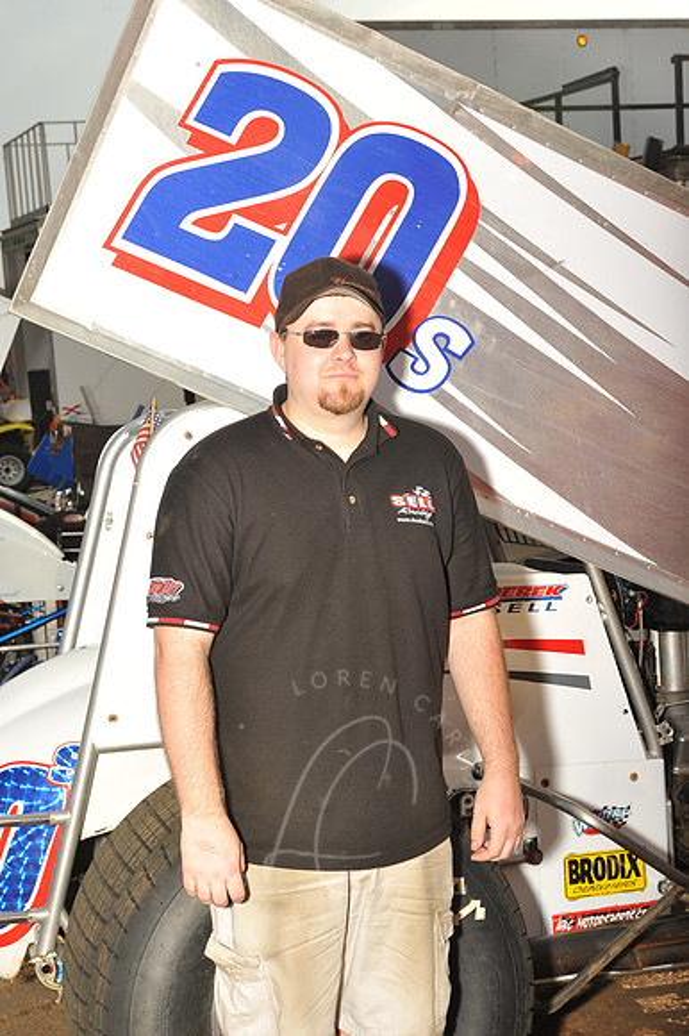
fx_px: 2012
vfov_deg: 28.9
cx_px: 344
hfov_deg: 19.4
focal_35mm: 70
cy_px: 518
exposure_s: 1/320
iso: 320
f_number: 14
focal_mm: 70
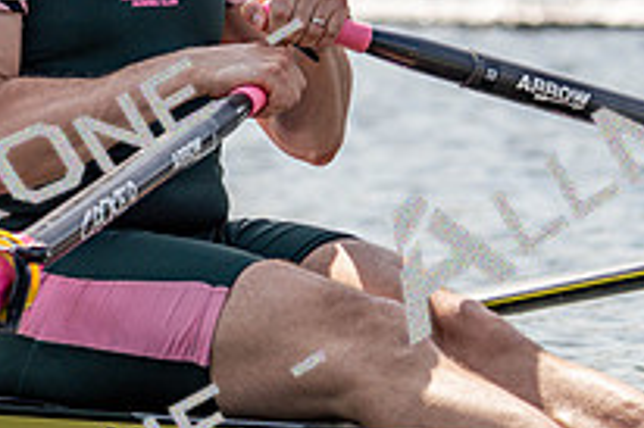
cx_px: 125
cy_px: 48
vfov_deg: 2.4
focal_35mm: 563
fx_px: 10063
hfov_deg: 3.7
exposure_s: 1/1600
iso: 200
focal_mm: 200
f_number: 5.6
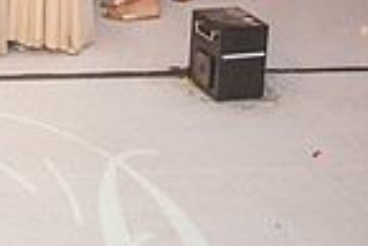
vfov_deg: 9.5
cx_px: -221
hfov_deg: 13.6
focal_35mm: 140
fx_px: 1433
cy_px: -143
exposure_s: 1/160
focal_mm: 35
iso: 1000
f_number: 2.8
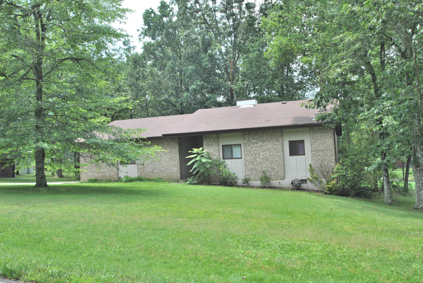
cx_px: 212
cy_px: 142
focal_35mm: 33
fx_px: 388
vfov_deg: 40.1
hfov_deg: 57.2
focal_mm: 22
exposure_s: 1/160
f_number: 6.3
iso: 100
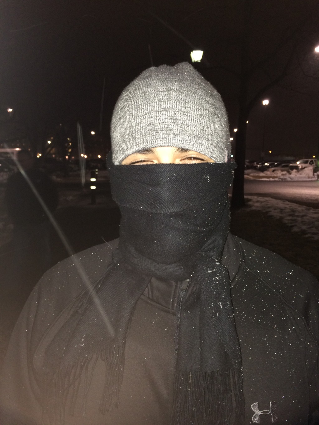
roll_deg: +0.0
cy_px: 212
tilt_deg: -8.6
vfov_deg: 61.7
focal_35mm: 29
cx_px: 160
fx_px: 356
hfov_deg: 48.2
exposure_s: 1/16
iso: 125
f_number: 2.2
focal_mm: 4.15
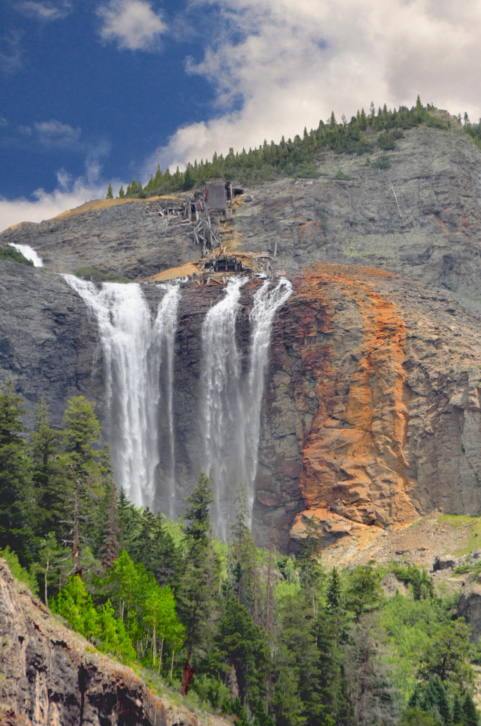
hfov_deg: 3.0
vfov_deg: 4.6
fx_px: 9059
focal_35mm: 450
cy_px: 363
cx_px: 240
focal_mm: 300
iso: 100
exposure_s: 1/250
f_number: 8
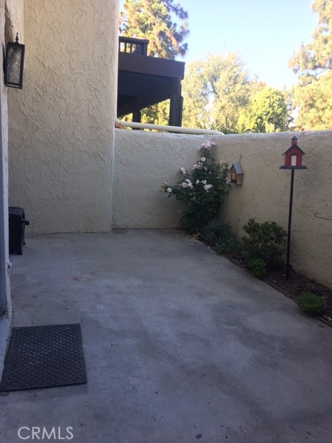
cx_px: 166
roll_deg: -3.4
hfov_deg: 48.2
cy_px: 222
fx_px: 371
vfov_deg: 61.7
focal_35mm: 29
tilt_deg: -9.6
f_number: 2.2
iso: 25
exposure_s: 1/120
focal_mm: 4.15
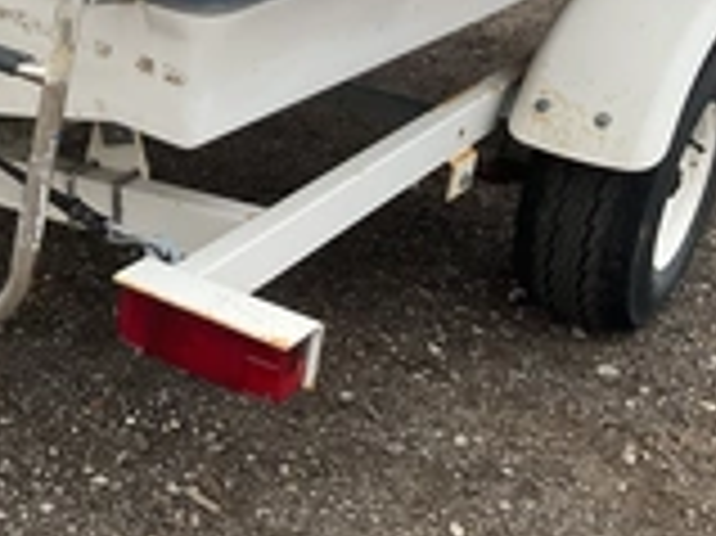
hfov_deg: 25.2
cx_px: -27
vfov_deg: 20.0
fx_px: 1509
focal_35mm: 73
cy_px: 158
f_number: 1.8
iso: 25
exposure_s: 1/739
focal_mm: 3
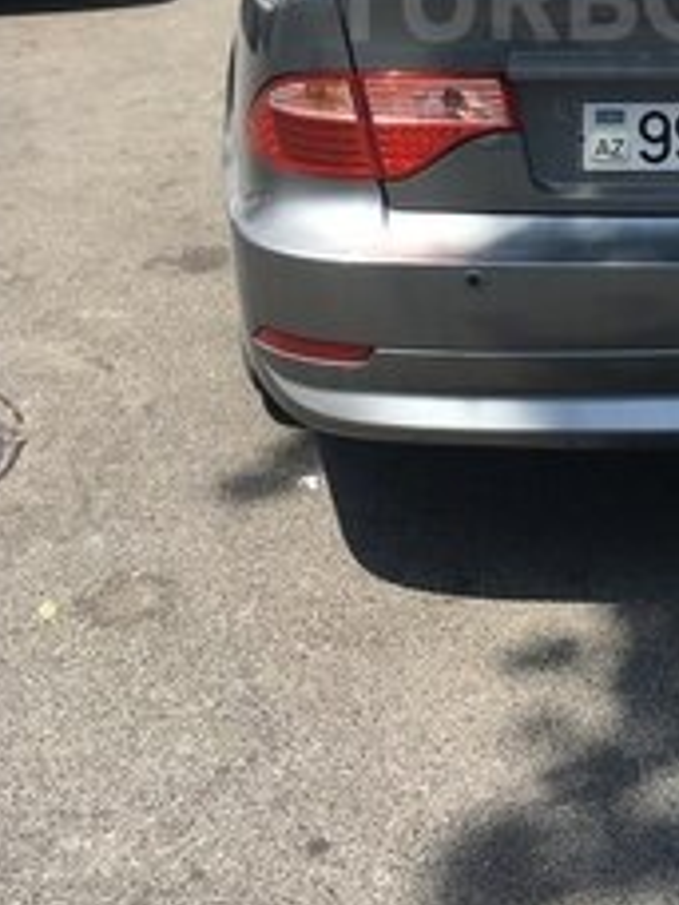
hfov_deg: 22.6
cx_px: 631
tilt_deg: -13.2
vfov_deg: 28.8
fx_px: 1648
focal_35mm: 63
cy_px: -4
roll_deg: -2.0
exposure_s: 1/680
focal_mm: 4.15
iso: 25
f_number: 2.2
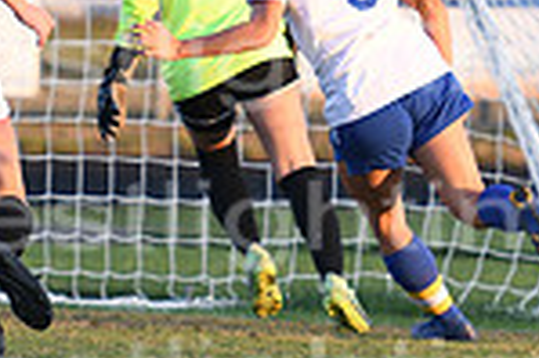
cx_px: 365
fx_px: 14431
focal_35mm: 965
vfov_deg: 1.4
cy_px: -13
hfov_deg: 2.1
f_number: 2.8
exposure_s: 1/800
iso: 320
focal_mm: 165
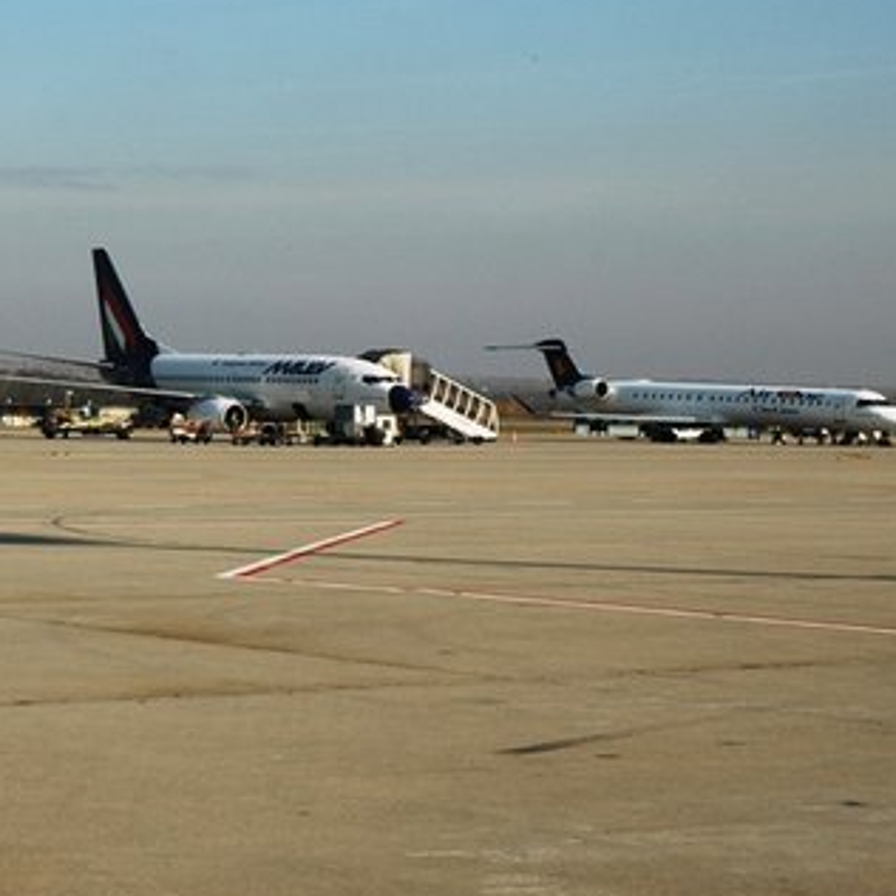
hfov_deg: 18.5
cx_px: 77
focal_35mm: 92
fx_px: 2694
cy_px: 369
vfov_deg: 18.9
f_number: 10
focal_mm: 38
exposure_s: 1/400
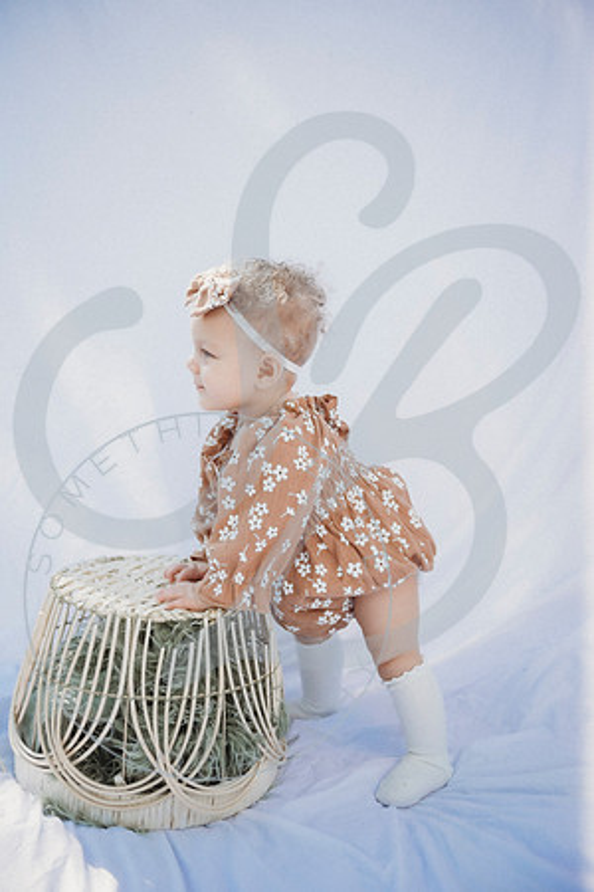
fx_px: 940
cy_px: 446
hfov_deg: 35.1
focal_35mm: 38
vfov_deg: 50.7
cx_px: 297
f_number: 2.8
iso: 200
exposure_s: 1/400
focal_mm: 38
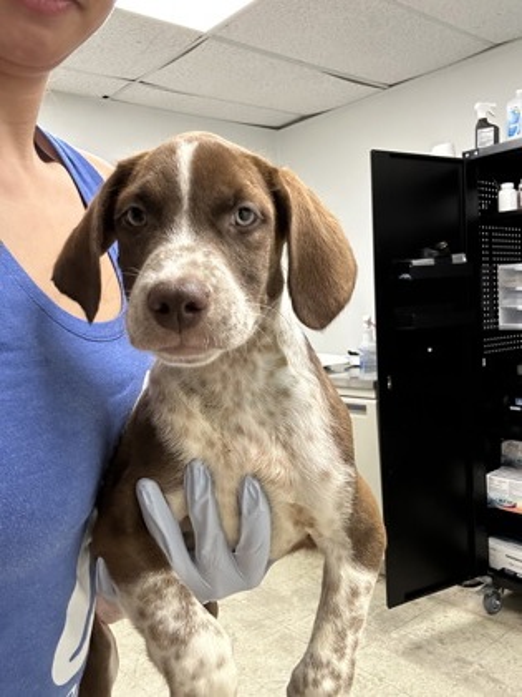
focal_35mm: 30
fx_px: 603
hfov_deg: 46.8
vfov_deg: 60.0
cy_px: 348
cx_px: 261
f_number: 1.9
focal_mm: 2.69
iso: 125
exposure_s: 1/60
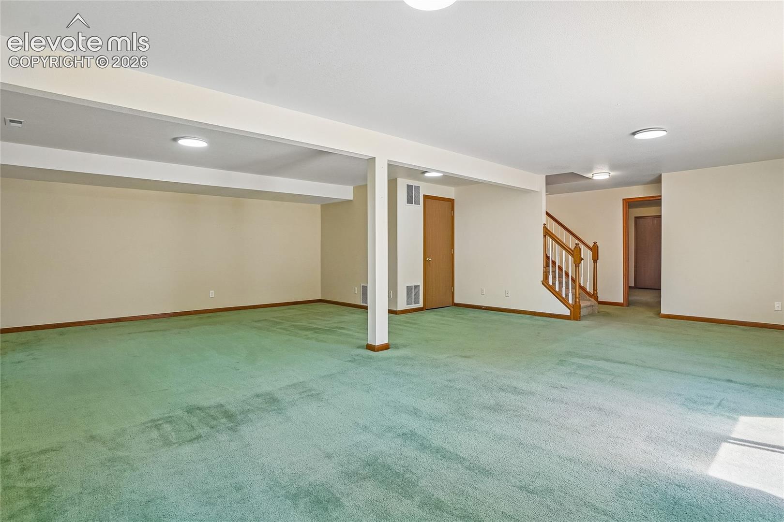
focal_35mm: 18
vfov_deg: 67.4
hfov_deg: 90.0
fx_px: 392
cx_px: 392
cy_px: 261
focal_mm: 12
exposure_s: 1/30
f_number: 8
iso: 320
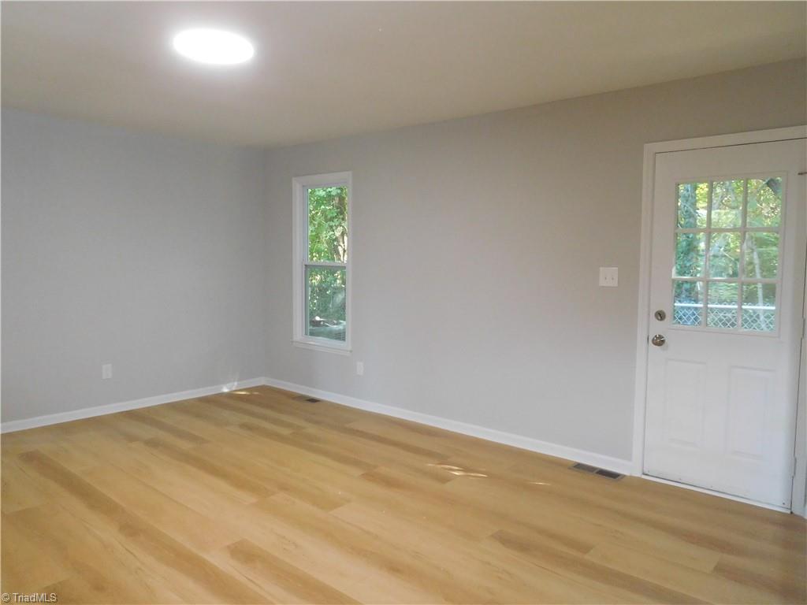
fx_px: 583
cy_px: 302
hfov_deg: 69.4
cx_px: 404
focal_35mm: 25
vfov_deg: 54.9
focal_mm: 4.5
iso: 450
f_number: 3.4
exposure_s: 1/30
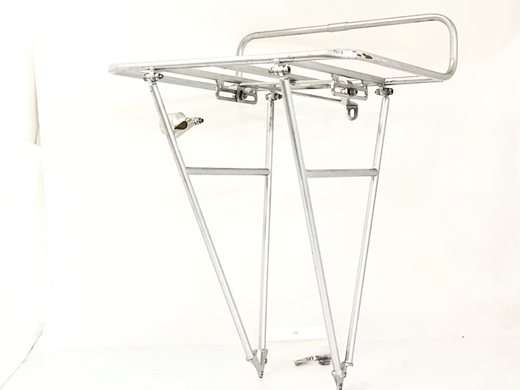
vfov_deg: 27.0
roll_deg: +4.0
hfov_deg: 35.5
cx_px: 261
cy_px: 194
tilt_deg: -8.3
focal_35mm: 54
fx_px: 811
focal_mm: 6
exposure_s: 1/33
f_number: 2.4
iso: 100
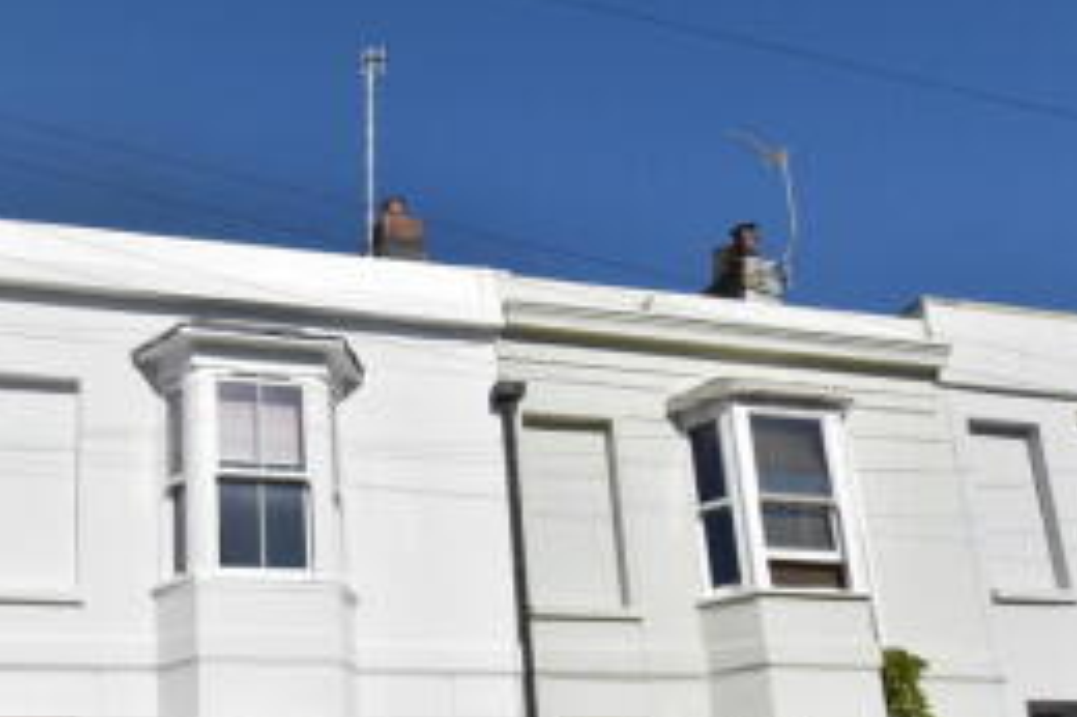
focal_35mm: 33
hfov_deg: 54.2
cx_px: 249
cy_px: 611
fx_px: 987
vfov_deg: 37.9
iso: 500
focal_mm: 12
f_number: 14
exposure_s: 1/800
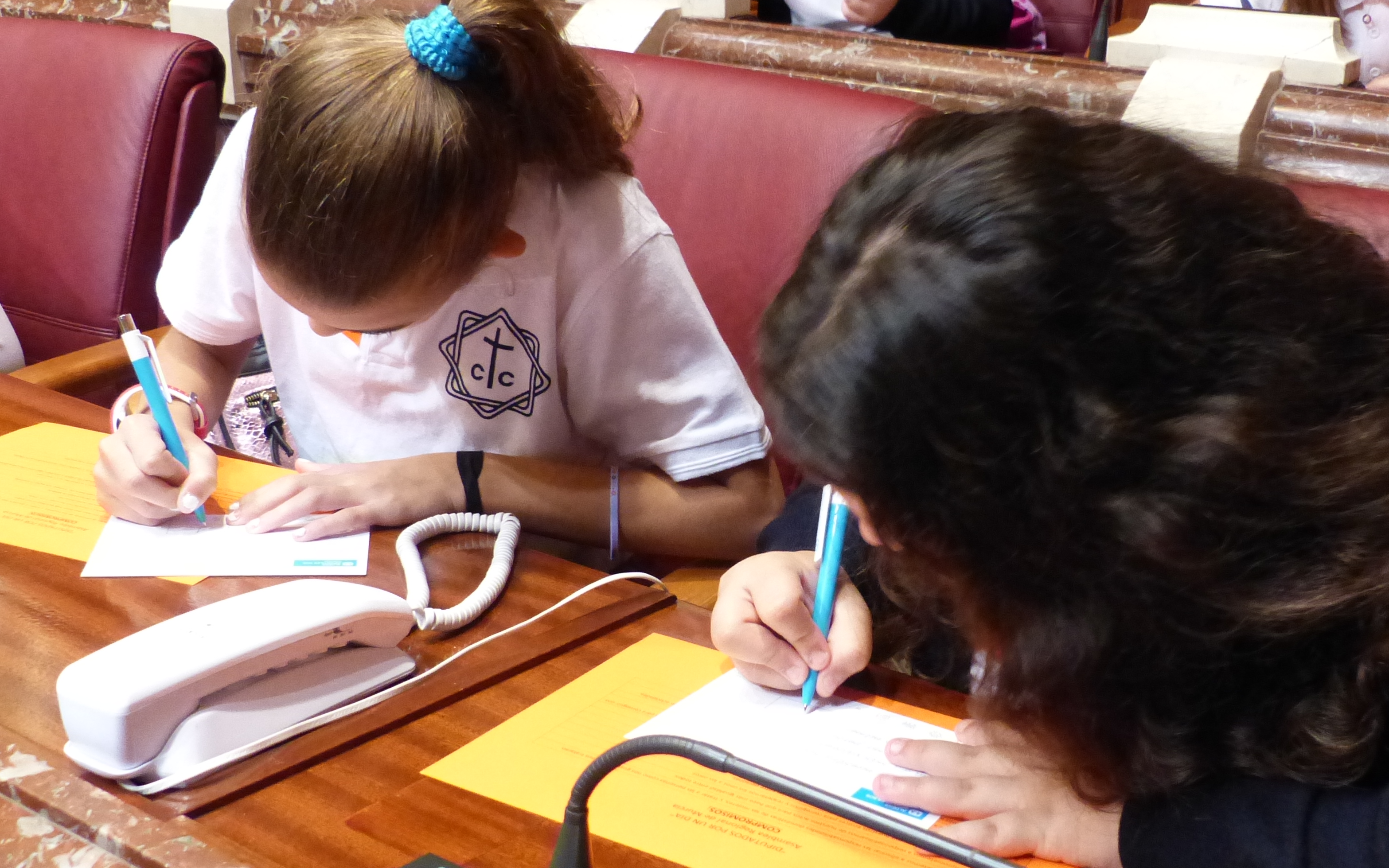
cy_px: 449
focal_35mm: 46
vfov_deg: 28.0
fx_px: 1741
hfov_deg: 43.4
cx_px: 796
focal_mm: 6
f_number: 2.8
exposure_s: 1/30
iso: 800
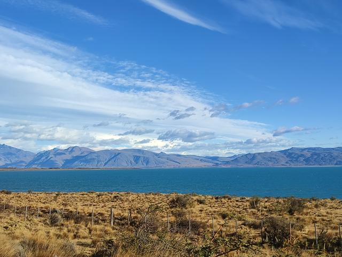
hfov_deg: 69.4
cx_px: 171
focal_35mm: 25
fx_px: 247
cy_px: 128
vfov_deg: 54.9
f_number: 1.9
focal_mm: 6.04
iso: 50
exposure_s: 1/491
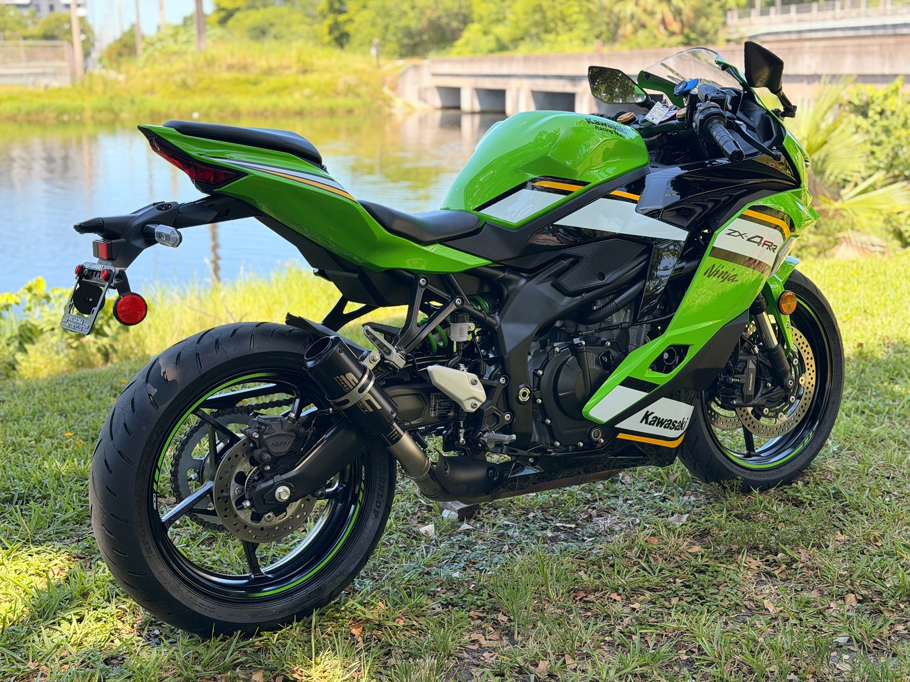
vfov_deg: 30.3
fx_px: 1262
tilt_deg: -13.2
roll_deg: +0.4
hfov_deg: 39.7
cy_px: 341
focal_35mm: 48
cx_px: 455
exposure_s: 1/906
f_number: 1.78
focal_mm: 6.76
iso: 80
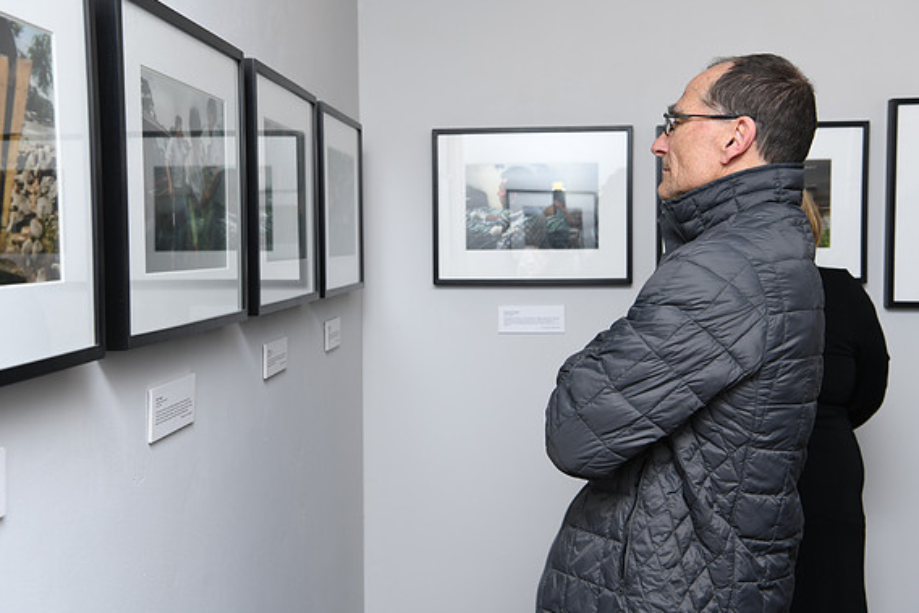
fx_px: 1251
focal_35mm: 49
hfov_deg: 40.3
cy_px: 306
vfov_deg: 27.5
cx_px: 460
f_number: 7.1
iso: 320
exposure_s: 1/160
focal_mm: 48
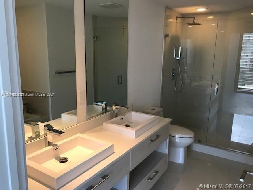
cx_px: 126
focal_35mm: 28
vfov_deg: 49.7
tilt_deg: -10.9
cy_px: 95
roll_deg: +0.1
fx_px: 205
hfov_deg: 63.4
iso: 25
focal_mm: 3.99
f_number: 1.8
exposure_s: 1/30
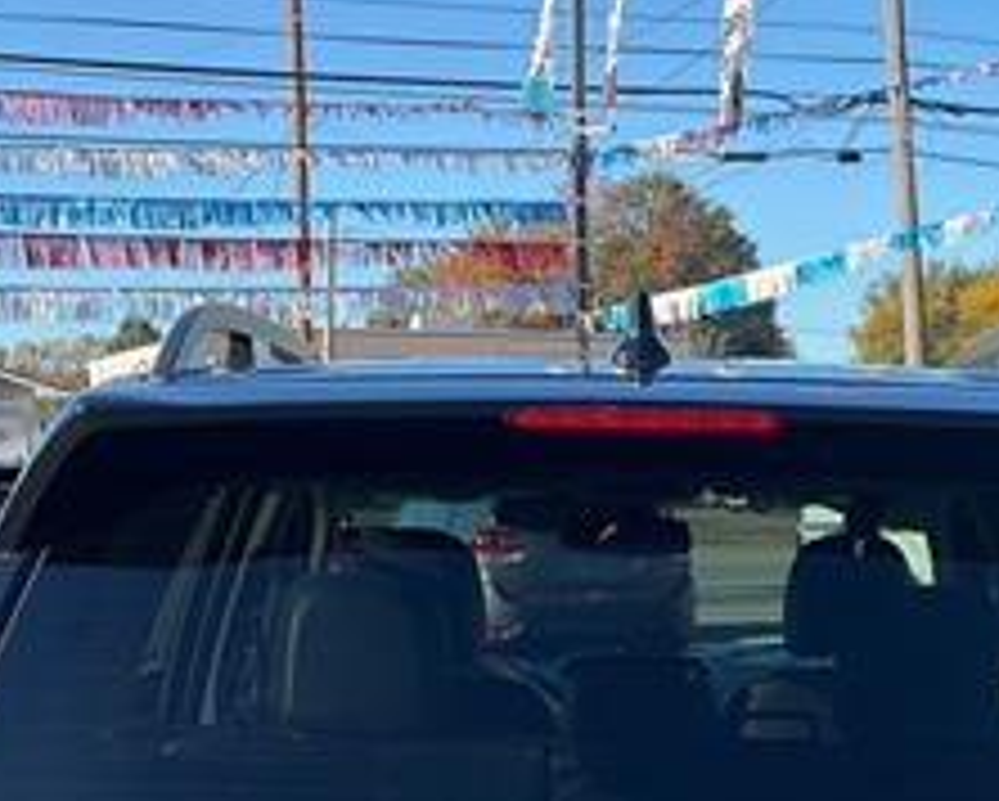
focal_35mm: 73
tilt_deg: -13.8
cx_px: 760
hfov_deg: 25.7
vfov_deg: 19.7
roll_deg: +0.6
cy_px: 976
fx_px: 2160
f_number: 1.6
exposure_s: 1/1420
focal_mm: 5.96
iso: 64
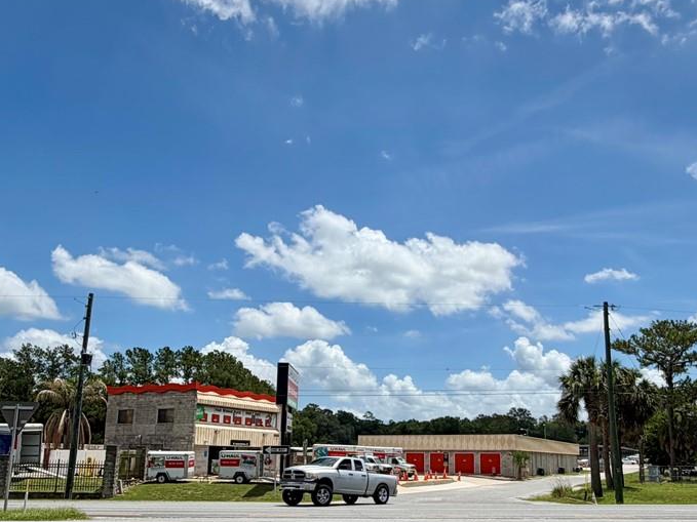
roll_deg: -0.4
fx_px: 664
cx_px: 378
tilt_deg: +11.0
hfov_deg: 55.3
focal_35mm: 33
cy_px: 328
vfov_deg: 42.6
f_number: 2.2
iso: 20
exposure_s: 1/1572
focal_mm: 2.22
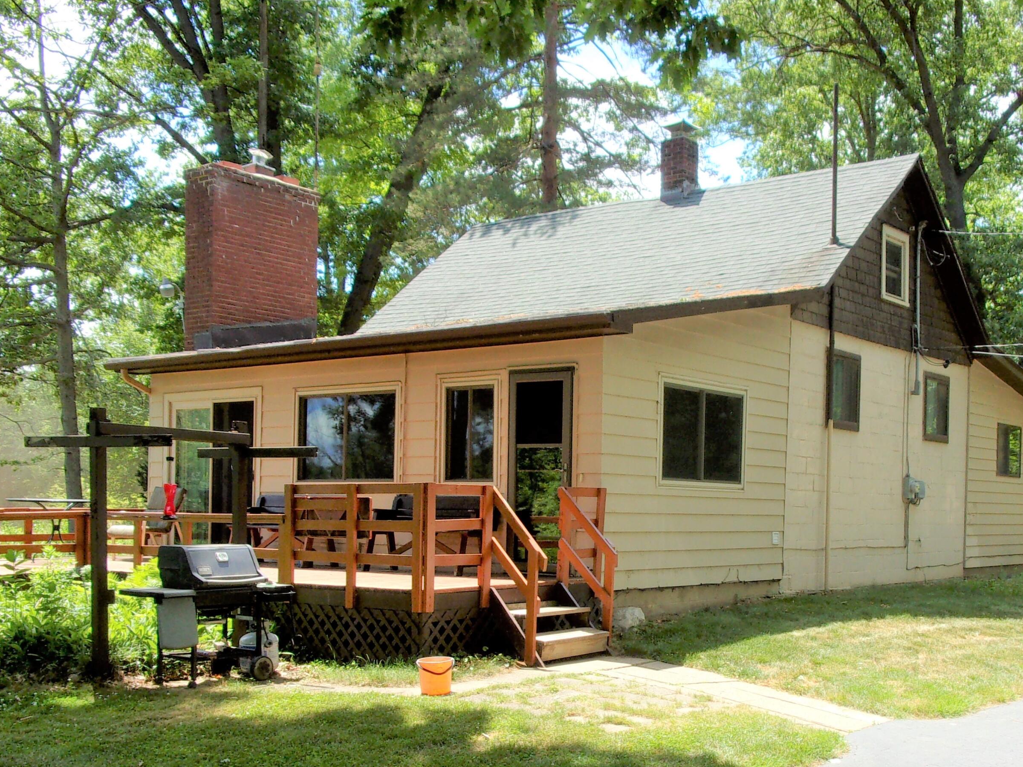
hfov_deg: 52.6
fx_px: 1034
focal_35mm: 35
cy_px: 424
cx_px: 506
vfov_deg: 40.6
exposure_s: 1/240
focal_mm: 5.1
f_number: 3.9
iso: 80
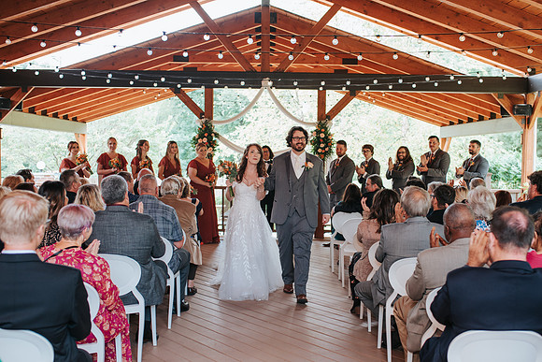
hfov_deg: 43.7
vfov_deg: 29.9
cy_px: 213
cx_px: 295
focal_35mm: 45
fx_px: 675
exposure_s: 1/125
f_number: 3.2
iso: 280
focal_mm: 35
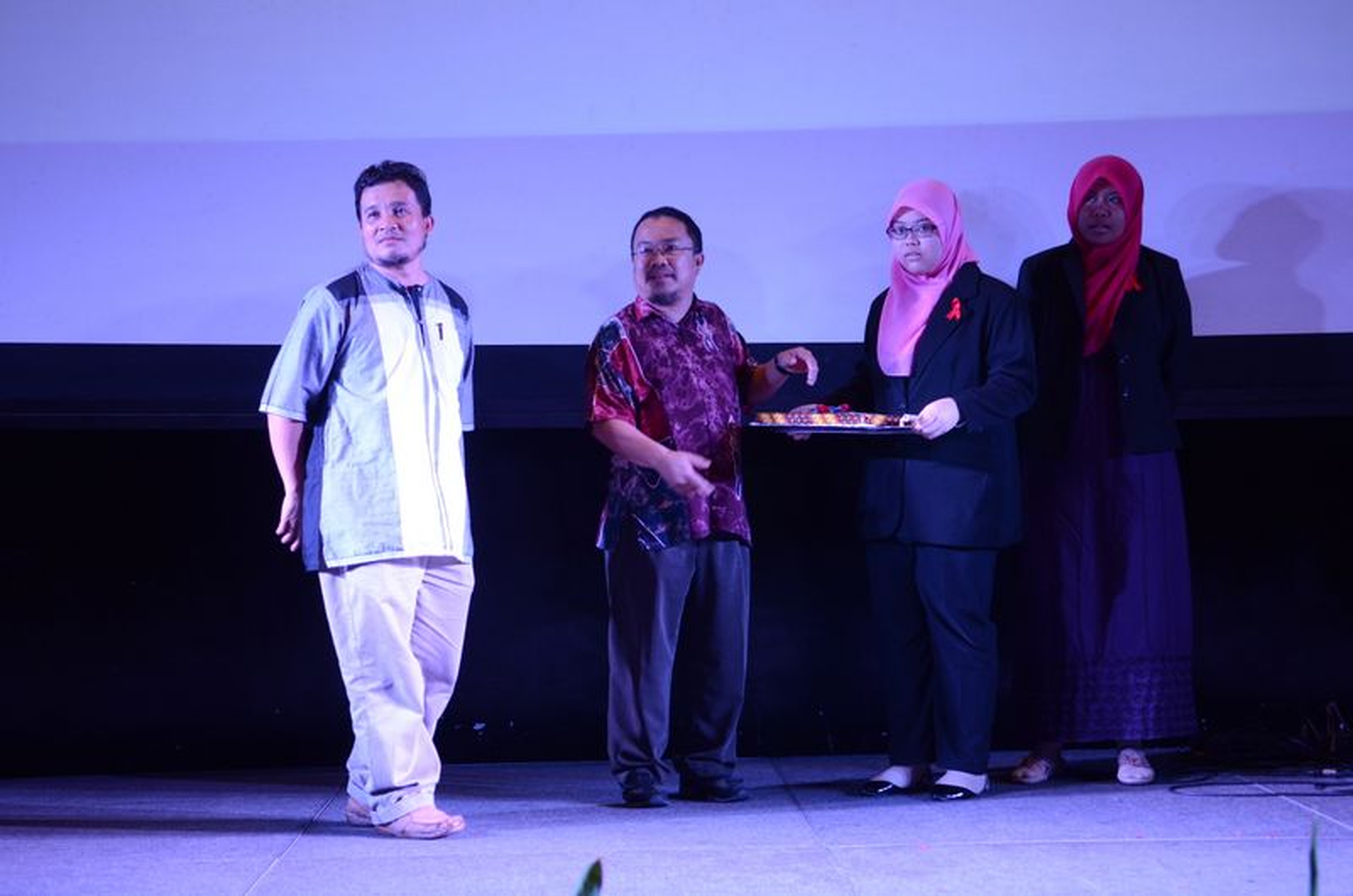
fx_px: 2476
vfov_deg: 20.5
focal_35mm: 66
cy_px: 448
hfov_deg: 30.6
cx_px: 676
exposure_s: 1/200
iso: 1000
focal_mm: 44
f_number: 2.8
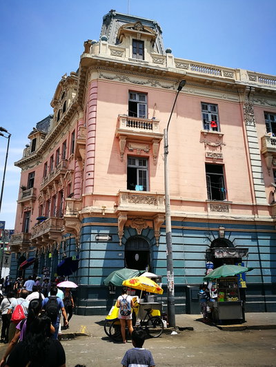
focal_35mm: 27
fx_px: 287
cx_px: 138
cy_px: 184
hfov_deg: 51.4
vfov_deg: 65.3
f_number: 2.2
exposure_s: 1/684
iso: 50
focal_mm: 4.5
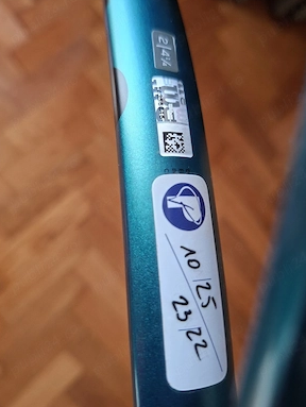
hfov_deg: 56.9
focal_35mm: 24
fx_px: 282
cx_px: 148
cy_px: 197
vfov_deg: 71.5
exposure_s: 1/100
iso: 125
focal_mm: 5.54
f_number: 1.8
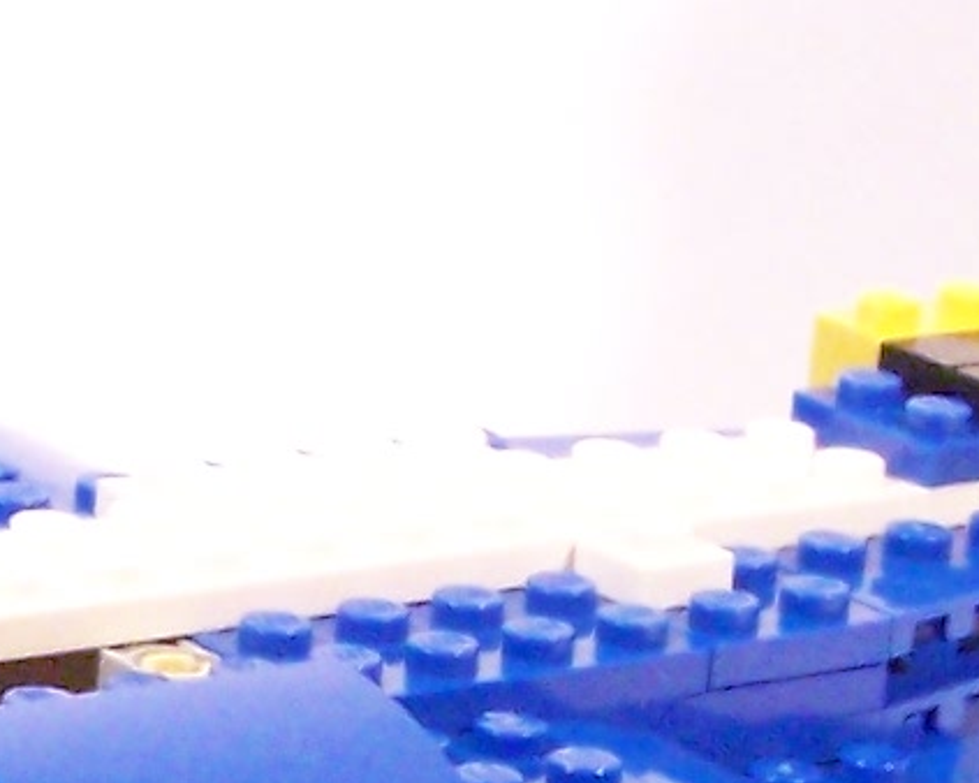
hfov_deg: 8.6
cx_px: 380
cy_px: 806
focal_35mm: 226
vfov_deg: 6.8
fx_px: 6545
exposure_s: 1/20
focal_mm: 6.3
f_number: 3.6
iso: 400
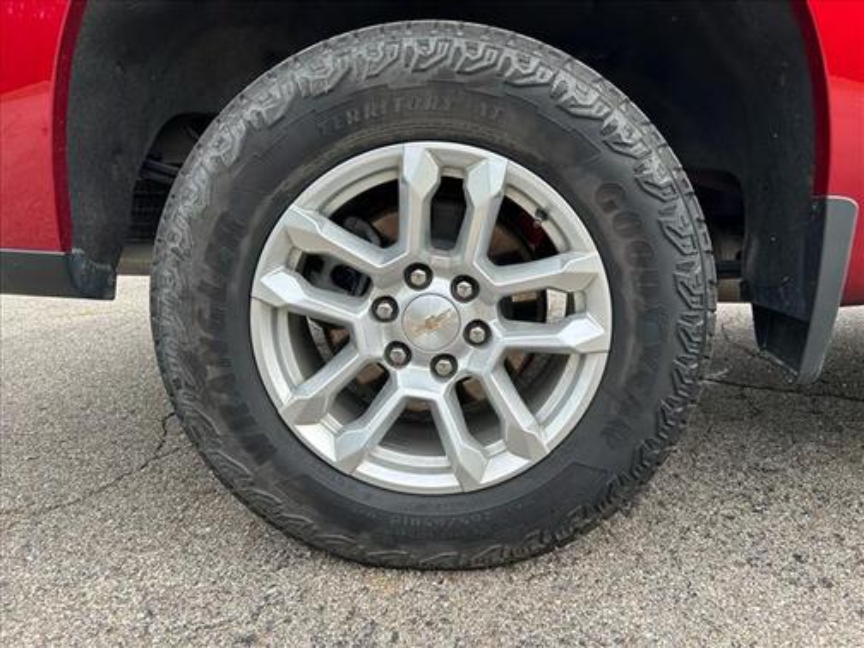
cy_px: 324
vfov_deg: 53.1
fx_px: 649
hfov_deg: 67.3
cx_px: 432
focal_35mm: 26
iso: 50
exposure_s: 1/567
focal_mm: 5.7
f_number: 1.5
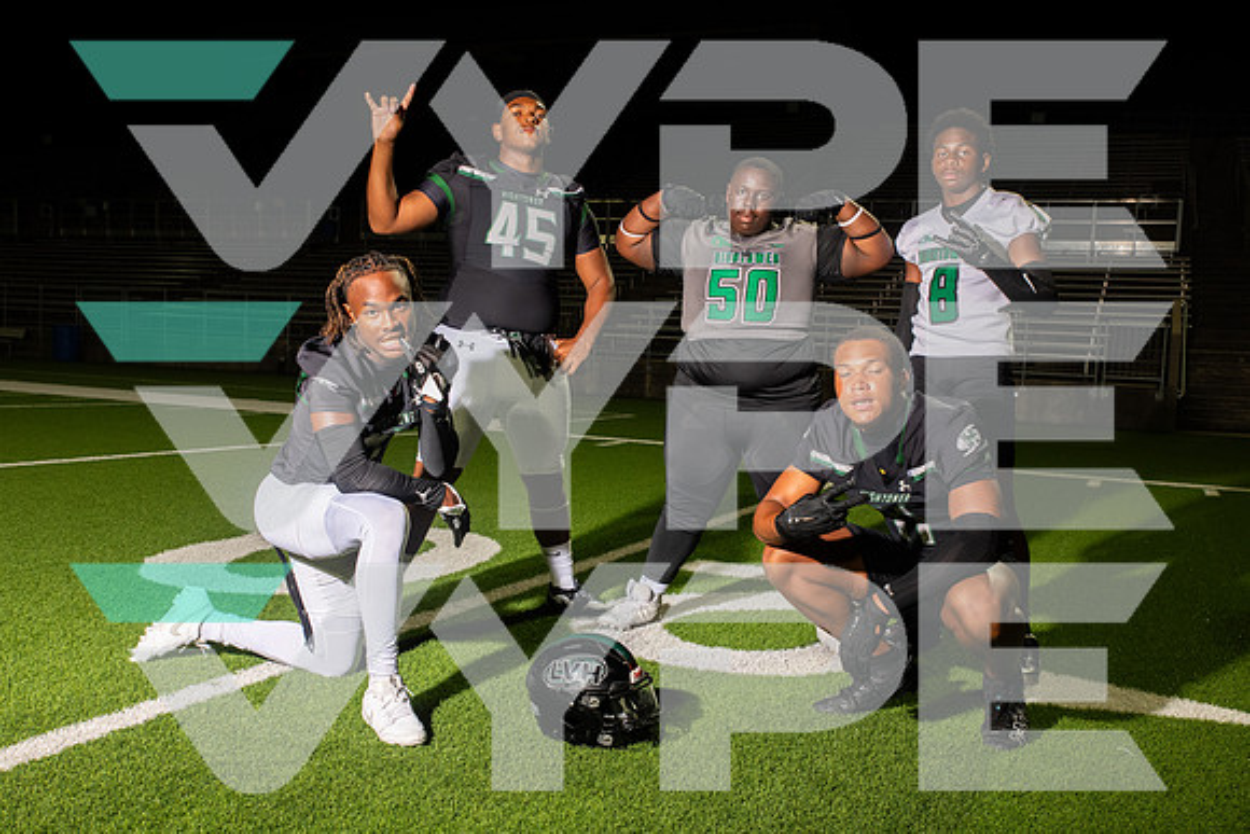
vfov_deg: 36.9
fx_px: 1250
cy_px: 417
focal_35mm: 36
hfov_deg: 53.1
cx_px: 625
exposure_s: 1/400
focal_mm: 36
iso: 1000
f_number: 7.1
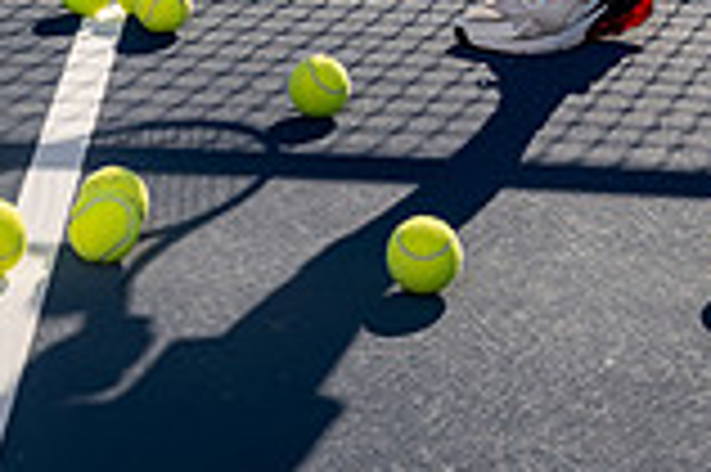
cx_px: 374
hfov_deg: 13.3
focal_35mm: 154
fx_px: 3038
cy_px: -526
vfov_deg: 8.4
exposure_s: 1/250
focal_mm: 54
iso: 100
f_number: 8
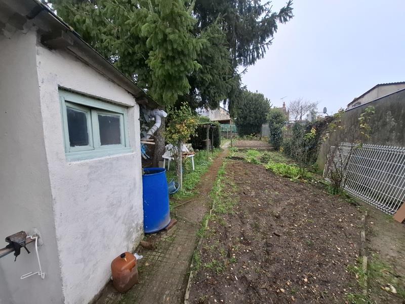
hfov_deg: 106.2
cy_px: 152
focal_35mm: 13
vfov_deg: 89.9
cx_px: 202
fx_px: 152
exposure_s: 1/100
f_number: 2.2
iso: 40
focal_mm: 1.74
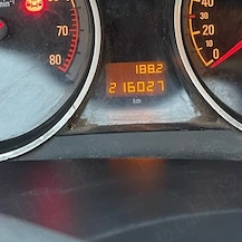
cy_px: 25
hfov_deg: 28.1
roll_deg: -0.2
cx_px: 96
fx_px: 482
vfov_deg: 27.2
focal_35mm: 61
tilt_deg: -29.5
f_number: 1.6
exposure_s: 1/33
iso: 640
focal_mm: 5.1
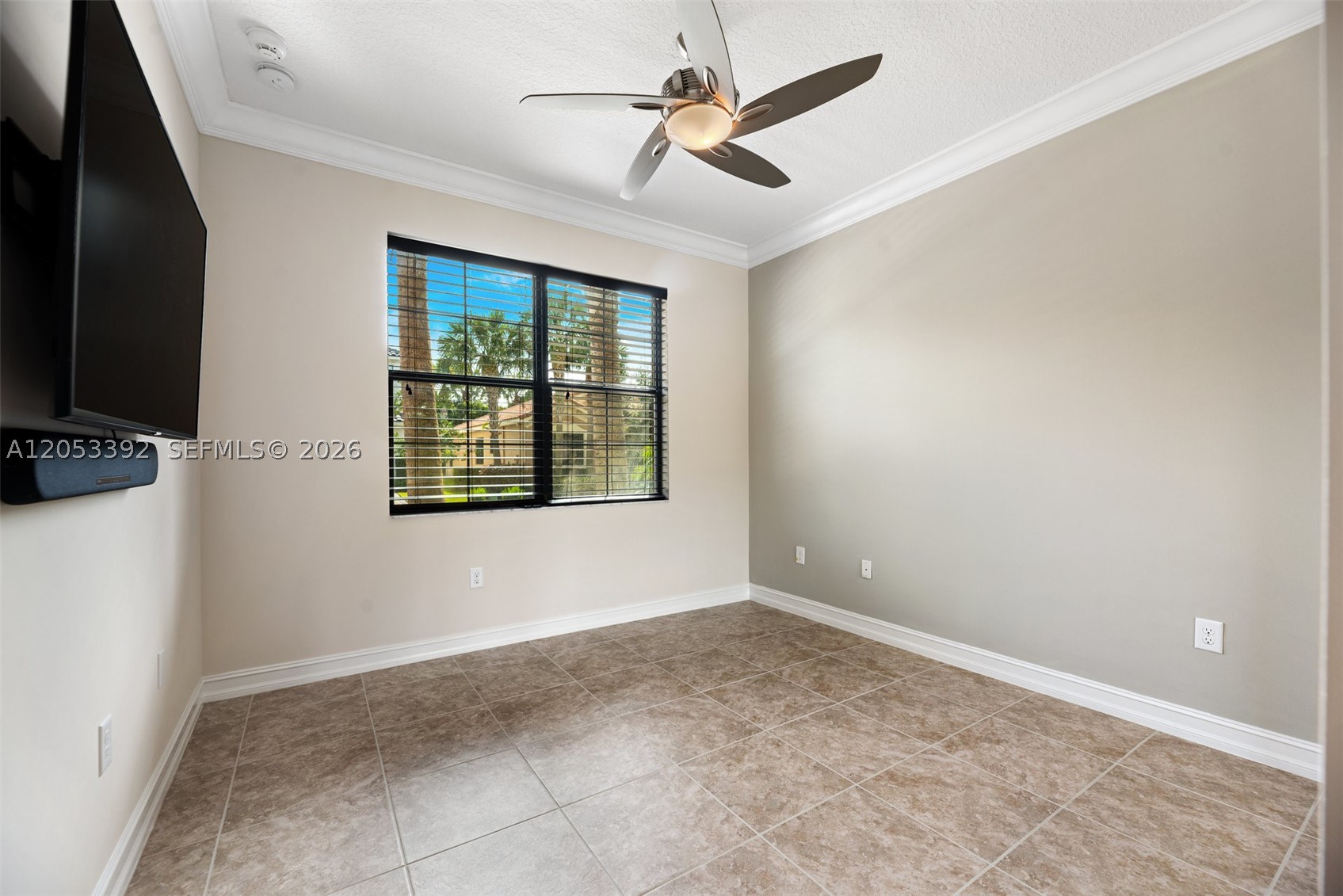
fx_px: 522
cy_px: 448
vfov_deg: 81.2
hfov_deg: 104.2
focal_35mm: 14
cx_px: 672
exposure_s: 1/4
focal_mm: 14
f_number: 7.1
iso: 160
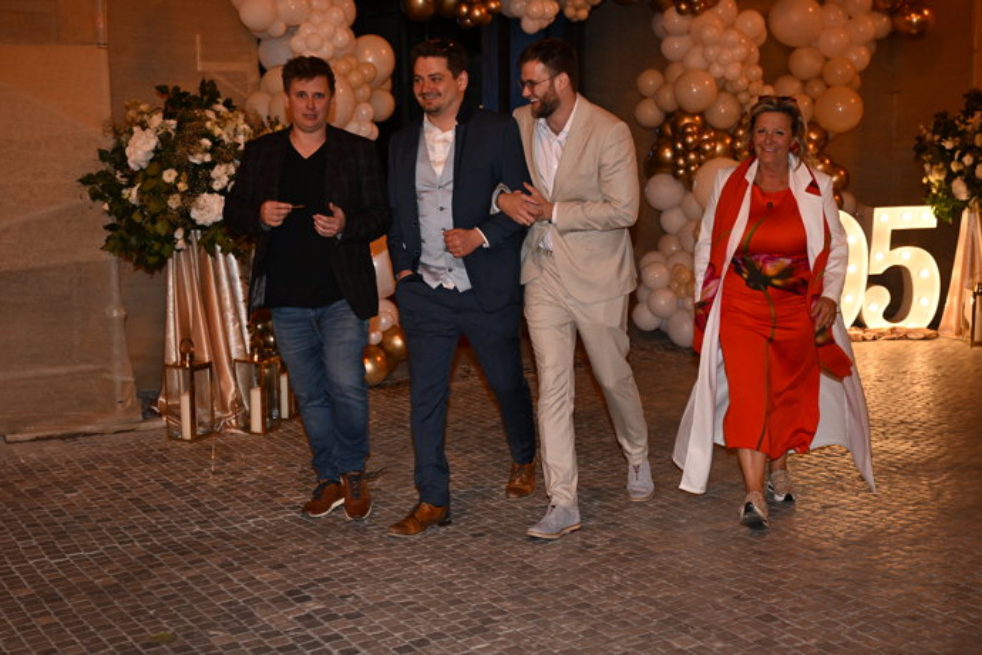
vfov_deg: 27.5
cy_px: 328
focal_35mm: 49
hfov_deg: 40.3
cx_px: 491
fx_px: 1337
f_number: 5
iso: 4000
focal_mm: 49
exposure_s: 1/125
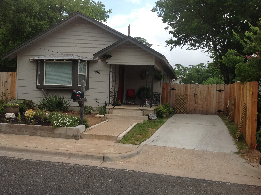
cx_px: 130
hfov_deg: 52.7
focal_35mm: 35
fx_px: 263
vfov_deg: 40.6
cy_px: 98
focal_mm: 4.28
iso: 50
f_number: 2.4
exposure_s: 1/796
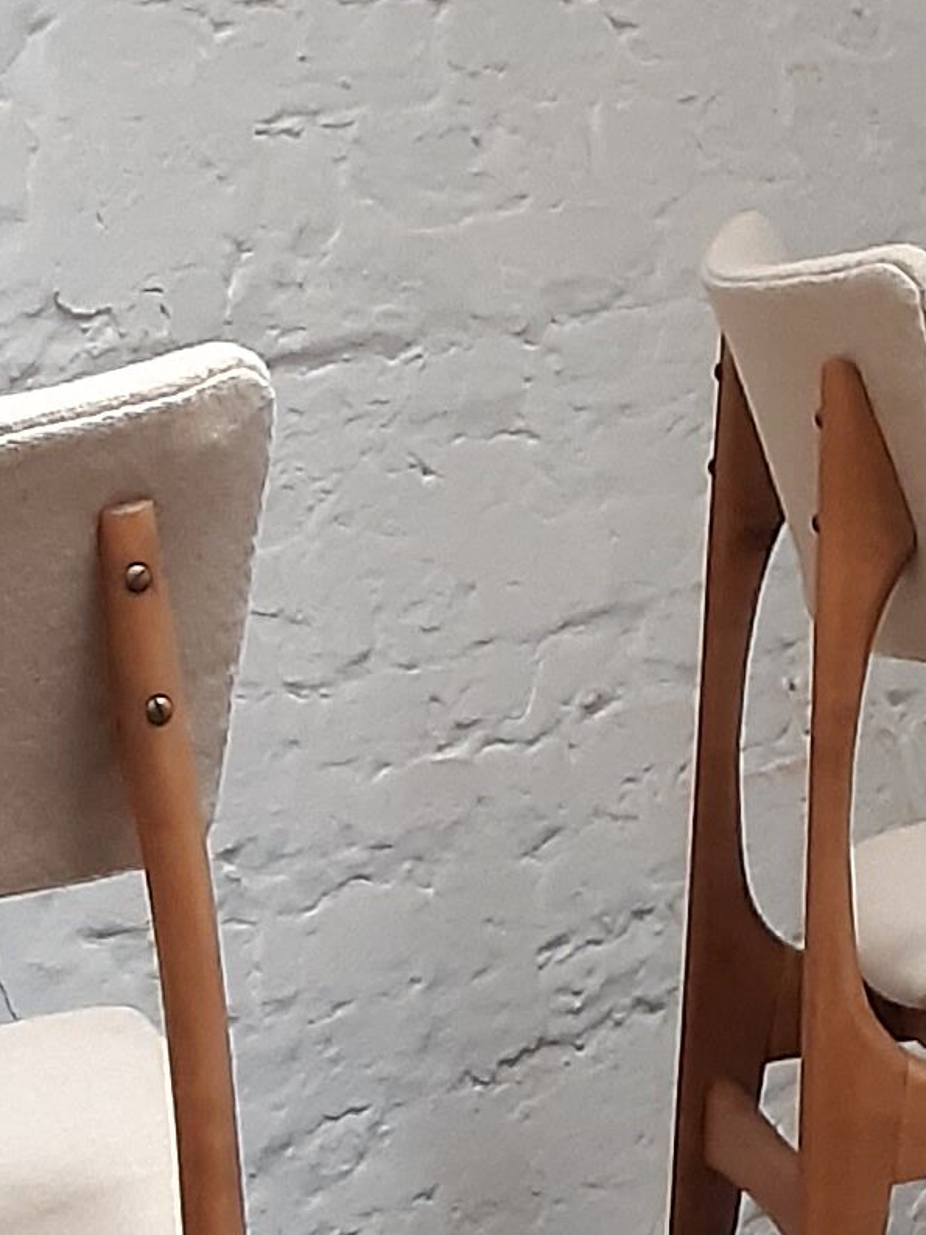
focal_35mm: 151
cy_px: 238
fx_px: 5384
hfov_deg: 9.6
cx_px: 1366
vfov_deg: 13.0
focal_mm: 3.92
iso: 250
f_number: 1.7
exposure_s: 1/25
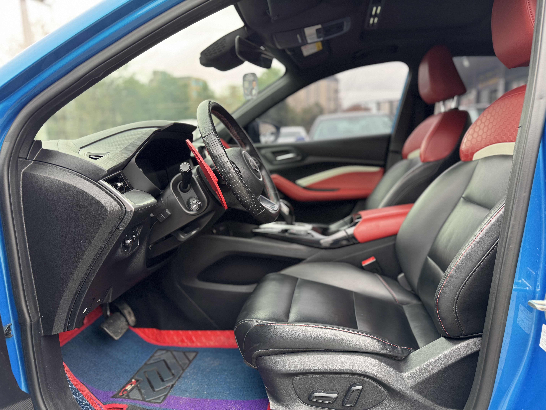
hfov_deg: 71.6
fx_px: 379
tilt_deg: -11.5
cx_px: 273
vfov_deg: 56.8
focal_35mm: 24
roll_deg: +1.8
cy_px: 205
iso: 160
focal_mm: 6.76
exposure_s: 1/121
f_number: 1.78
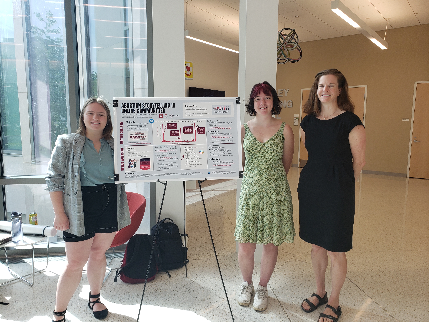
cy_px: 161
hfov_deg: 67.3
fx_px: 322
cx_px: 214
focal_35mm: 26
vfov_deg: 53.1
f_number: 2.4
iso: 50
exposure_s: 1/147
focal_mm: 4.3
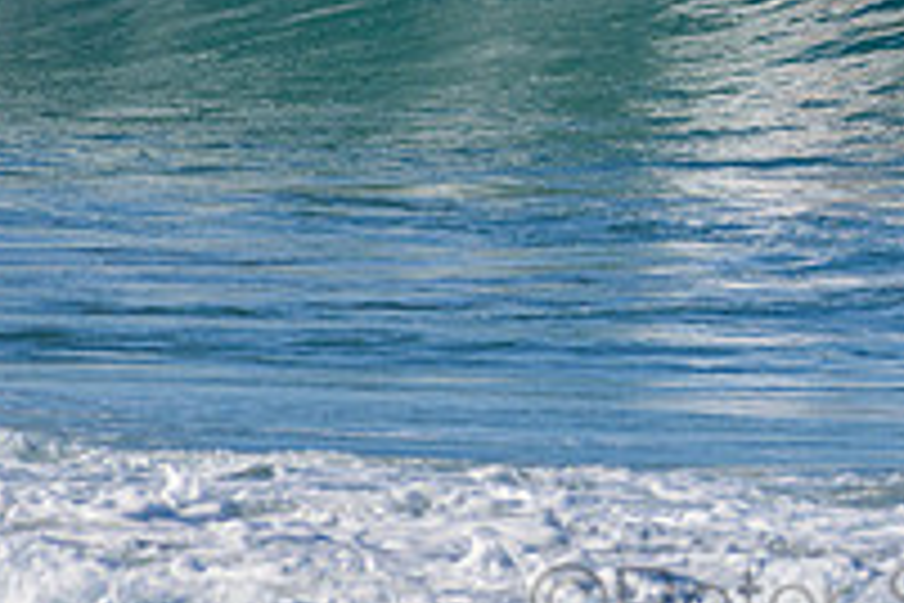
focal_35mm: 2159
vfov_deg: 0.6
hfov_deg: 1.0
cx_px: 877
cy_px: -142
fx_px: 54211
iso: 360
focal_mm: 500
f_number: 5.6
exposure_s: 1/2000
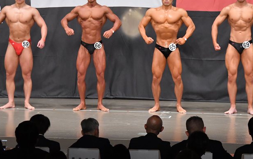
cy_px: 62
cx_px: 126
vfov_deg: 6.9
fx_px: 1317
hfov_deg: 11.0
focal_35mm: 191
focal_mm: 100
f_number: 5.6
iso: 6400
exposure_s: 1/400
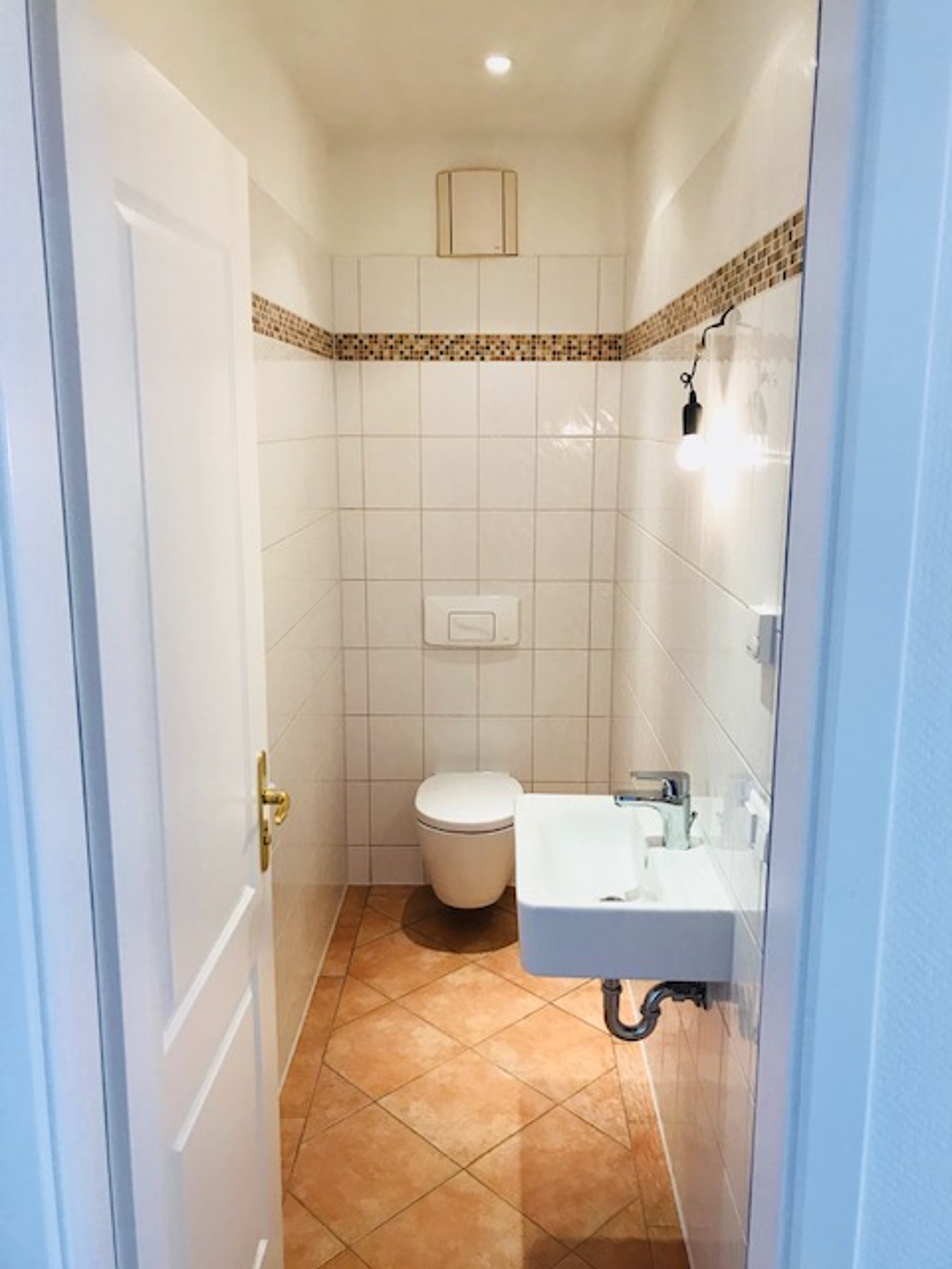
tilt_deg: -9.7
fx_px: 1027
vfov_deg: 63.4
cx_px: 476
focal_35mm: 28
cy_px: 634
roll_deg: +0.2
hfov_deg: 49.7
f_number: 1.8
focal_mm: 3.99
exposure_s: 1/33
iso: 40
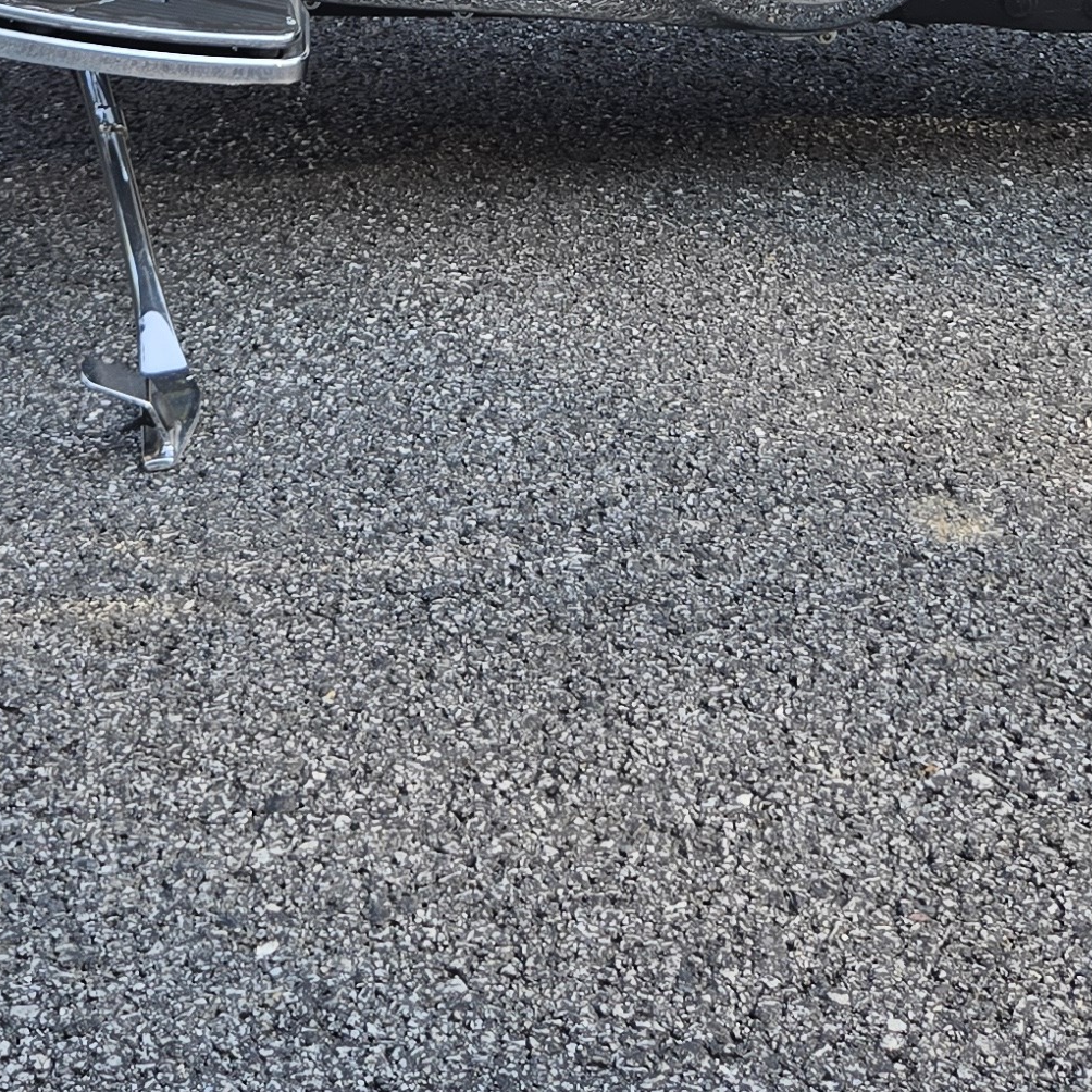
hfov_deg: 21.4
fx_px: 2891
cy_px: -439
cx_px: 464
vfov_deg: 19.3
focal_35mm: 81
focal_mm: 5.4
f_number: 1.8
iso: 25
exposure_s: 1/252
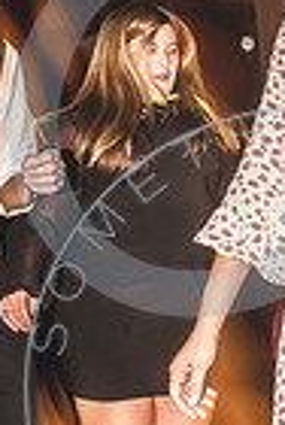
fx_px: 910
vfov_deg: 26.2
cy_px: 158
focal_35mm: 77
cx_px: 443
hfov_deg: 16.1
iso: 1000
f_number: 11
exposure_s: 1/13
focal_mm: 24
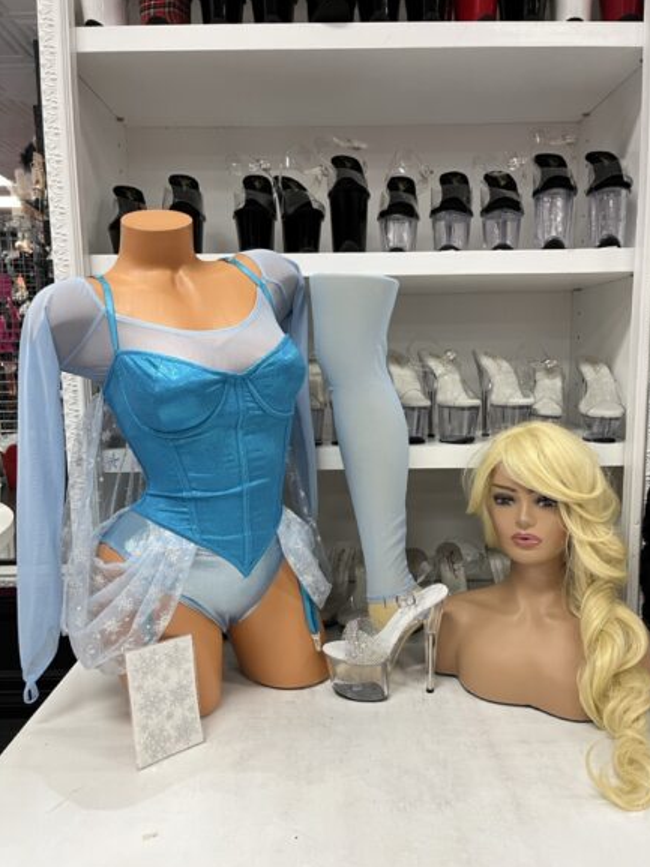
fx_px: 676
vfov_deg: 65.3
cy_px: 446
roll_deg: -0.9
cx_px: 335
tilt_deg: -8.3
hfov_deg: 51.3
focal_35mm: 27
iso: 125
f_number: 1.6
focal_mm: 5.1
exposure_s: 1/60
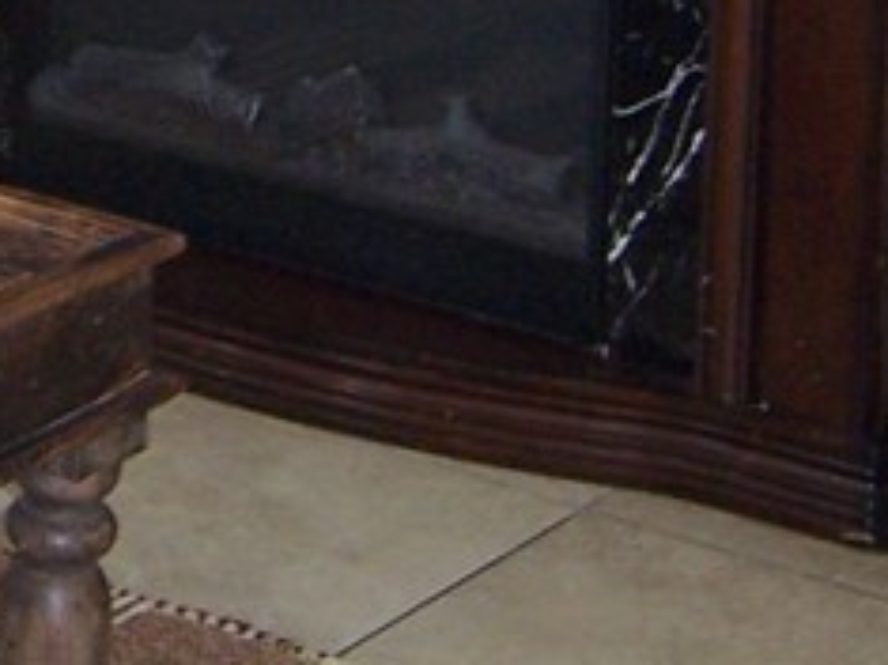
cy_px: -453
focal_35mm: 144
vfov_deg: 9.9
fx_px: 3692
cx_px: -506
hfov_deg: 12.9
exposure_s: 1/60
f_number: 2.8
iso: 140
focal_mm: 5.5
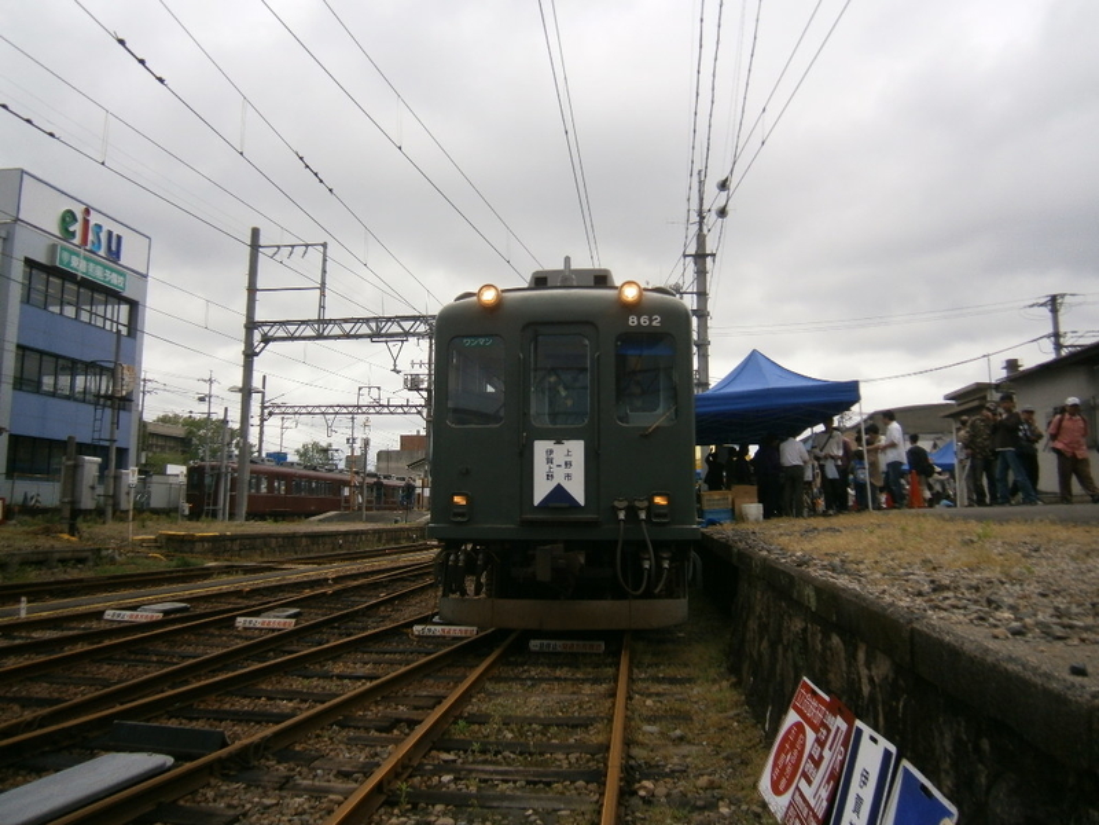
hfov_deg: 67.3
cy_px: 412
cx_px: 550
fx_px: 825
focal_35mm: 26
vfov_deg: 53.1
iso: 80
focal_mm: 4.7
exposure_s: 1/1250
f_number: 2.8
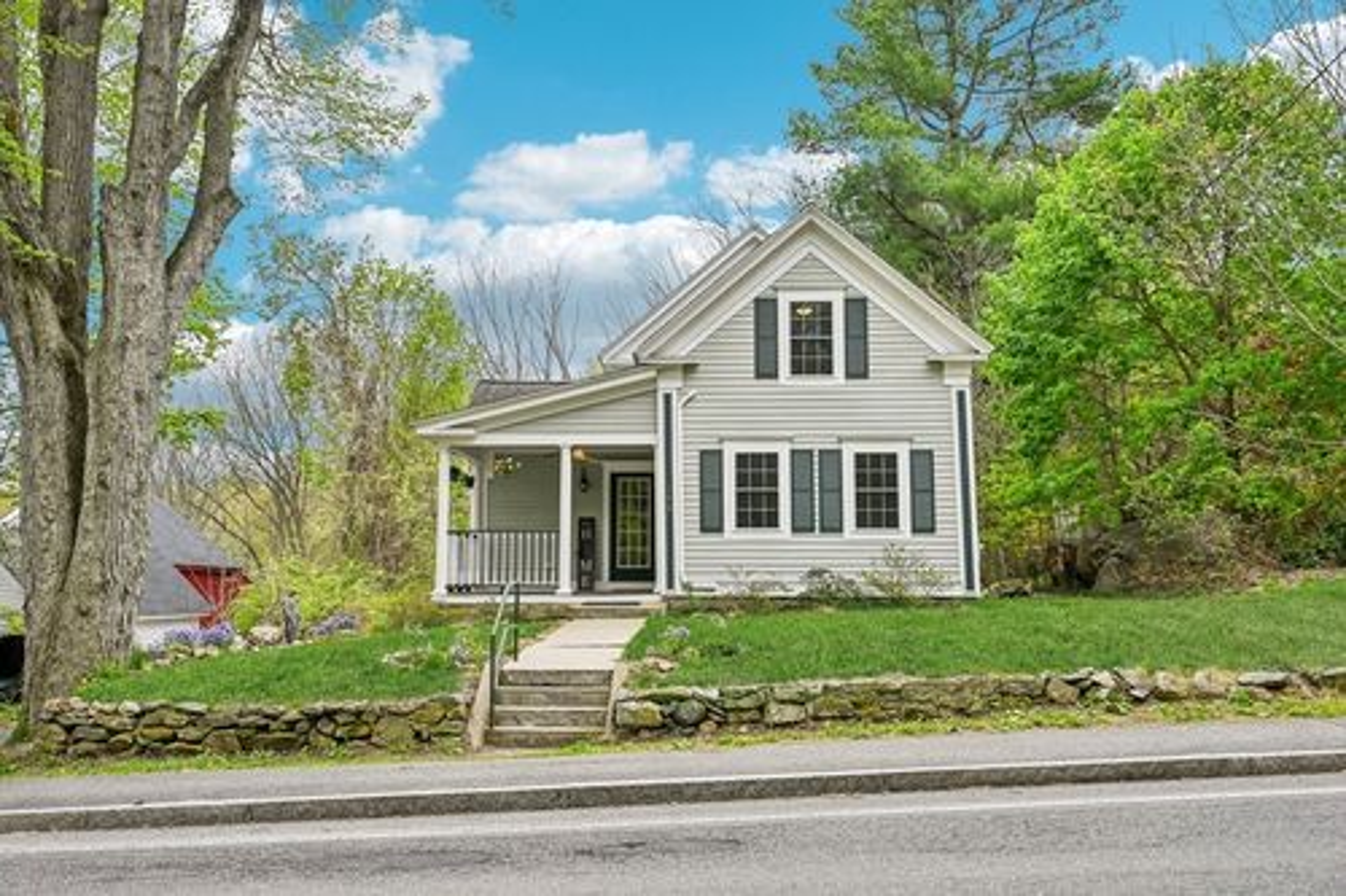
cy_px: 448
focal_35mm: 30
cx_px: 673
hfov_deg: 61.9
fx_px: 1121
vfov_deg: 43.6
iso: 400
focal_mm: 30
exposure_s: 1/500
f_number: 8
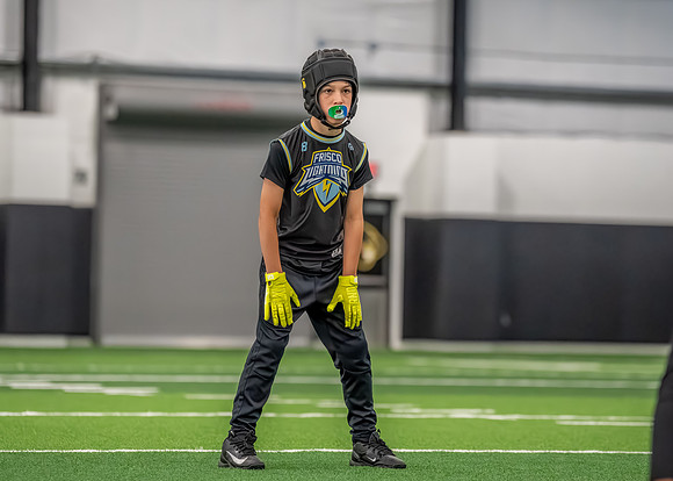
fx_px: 3932
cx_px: 327
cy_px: 256
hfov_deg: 9.8
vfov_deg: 7.0
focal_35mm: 206
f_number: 2.8
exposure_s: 1/1000
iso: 6400
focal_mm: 144
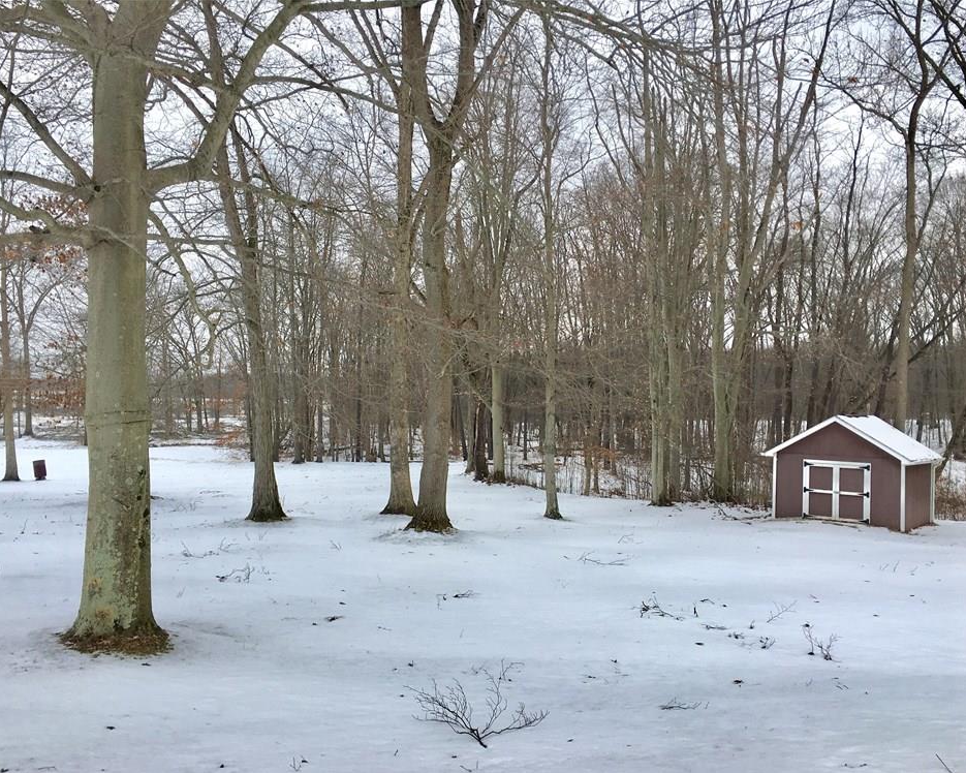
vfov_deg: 47.1
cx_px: 476
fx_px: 886
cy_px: 396
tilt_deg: +1.0
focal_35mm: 31
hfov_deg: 57.2
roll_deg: -2.0
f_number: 2.2
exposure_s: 1/810
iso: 25
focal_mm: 4.15
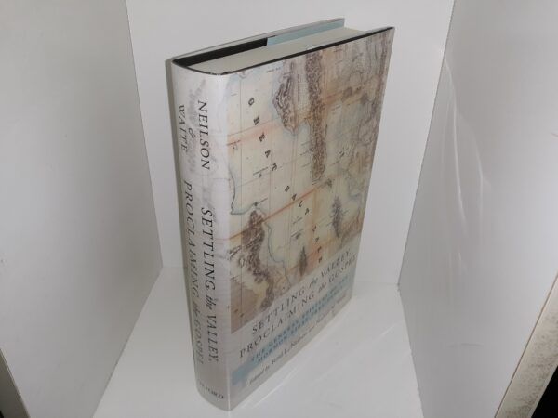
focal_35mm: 28
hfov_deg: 63.4
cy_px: 209
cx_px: 279
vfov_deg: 49.7
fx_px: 451
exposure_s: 1/163
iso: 40
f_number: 1.7
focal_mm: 3.7
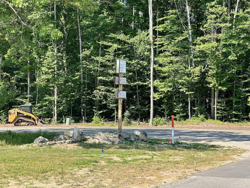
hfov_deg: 25.3
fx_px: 556
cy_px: 94
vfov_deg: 19.1
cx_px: 125
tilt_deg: +1.2
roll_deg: -1.4
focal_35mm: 77
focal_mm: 9
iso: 32
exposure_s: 1/259
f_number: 2.8
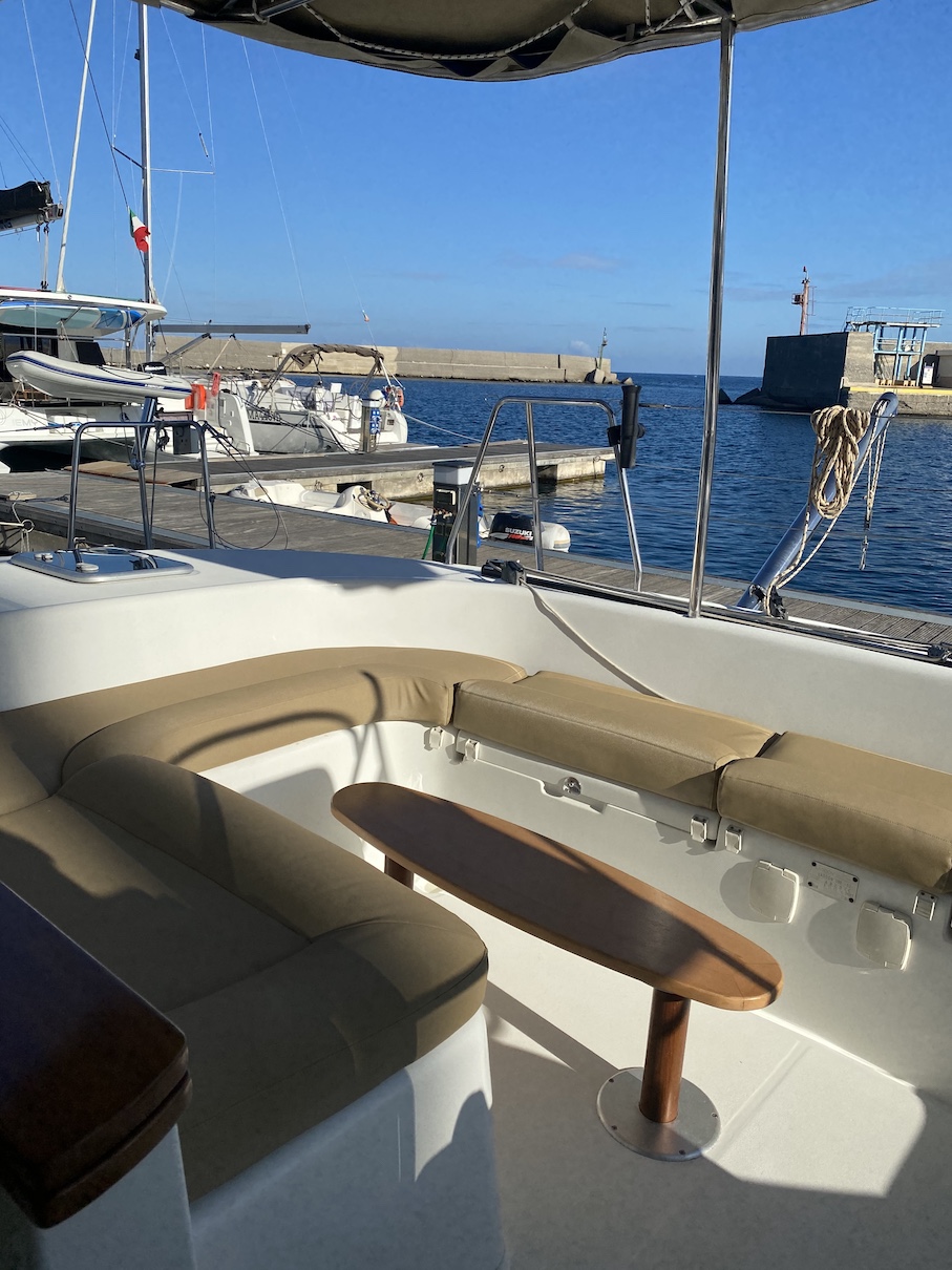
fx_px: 954
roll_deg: -2.3
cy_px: 635
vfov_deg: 67.3
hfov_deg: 53.0
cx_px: 476
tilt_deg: -13.3
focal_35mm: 26
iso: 32
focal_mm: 4.25
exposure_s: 1/5236
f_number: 1.8
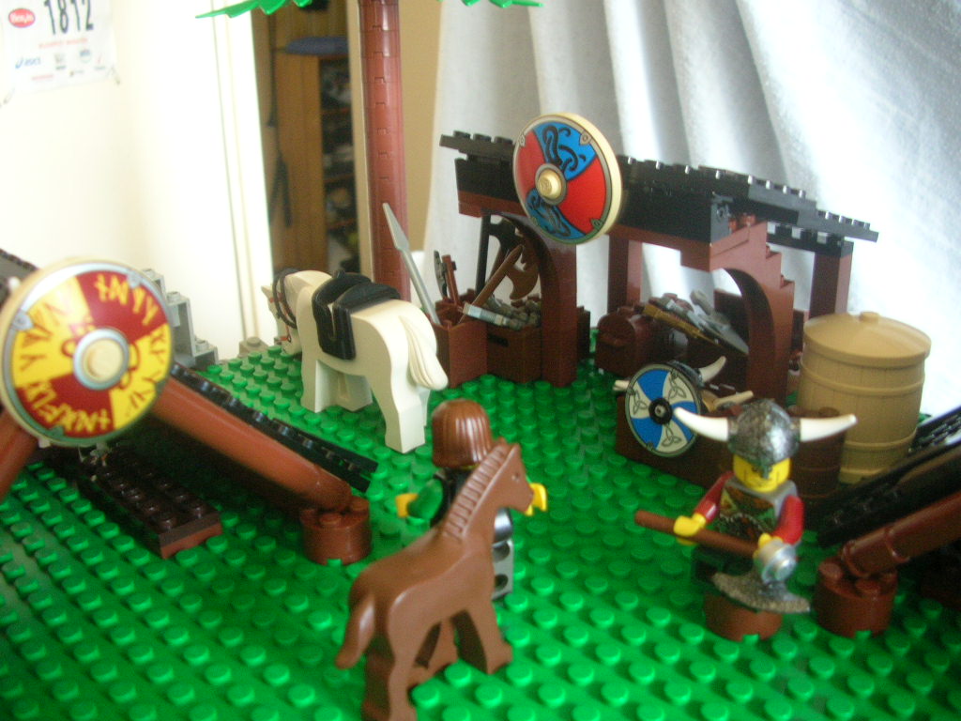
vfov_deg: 40.7
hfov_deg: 52.6
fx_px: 972
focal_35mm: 35
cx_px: 480
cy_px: 360
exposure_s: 1/5.9
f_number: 2.8
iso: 156
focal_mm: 5.8
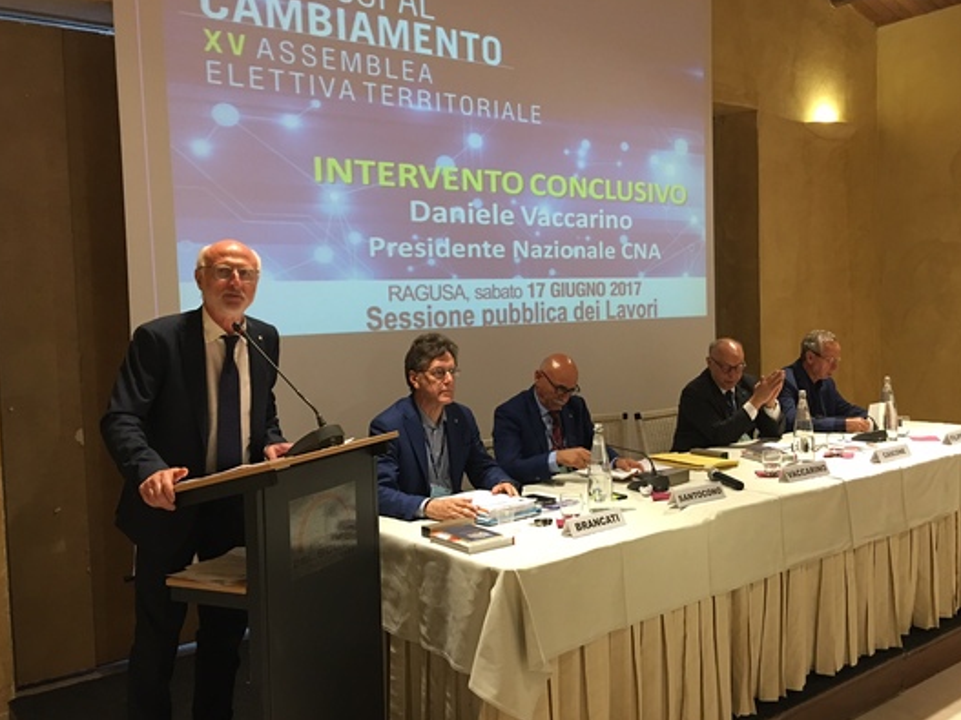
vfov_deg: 42.9
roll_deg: +1.6
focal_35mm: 33
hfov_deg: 55.3
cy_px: 361
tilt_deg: -2.7
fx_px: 916
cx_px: 512
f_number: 2.2
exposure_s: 1/17
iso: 100
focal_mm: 4.15
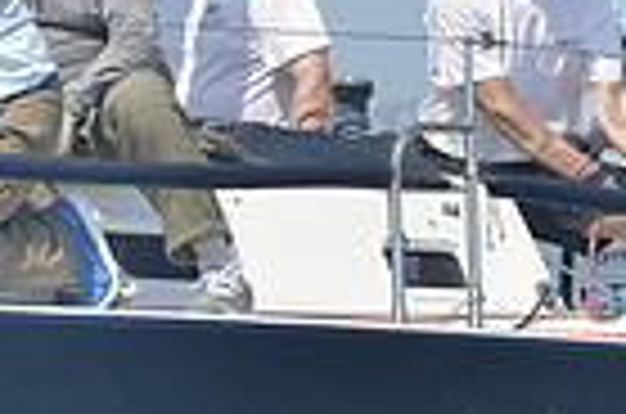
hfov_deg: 1.8
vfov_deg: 1.2
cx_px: 144
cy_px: 376
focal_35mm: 1172
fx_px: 20333
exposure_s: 1/1000
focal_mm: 280
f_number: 5.6
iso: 280
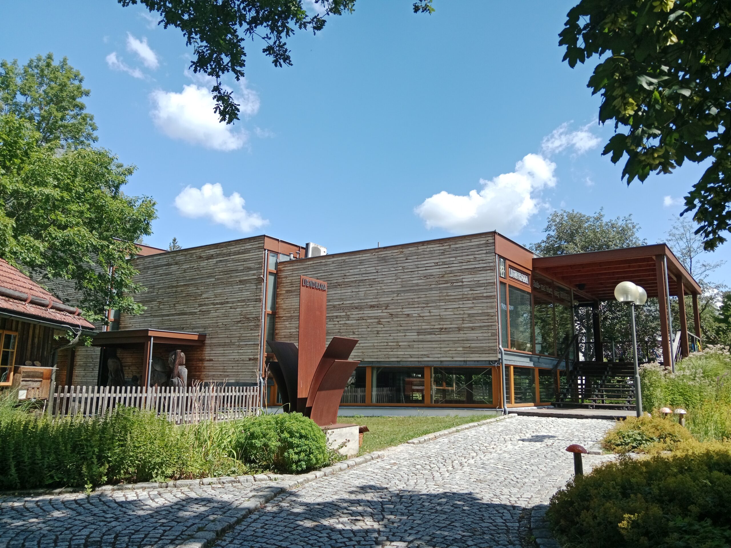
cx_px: 366
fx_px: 549
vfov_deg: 53.1
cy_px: 274
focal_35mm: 26
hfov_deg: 67.3
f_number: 1.8
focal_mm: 4.05
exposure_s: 1/493
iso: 100
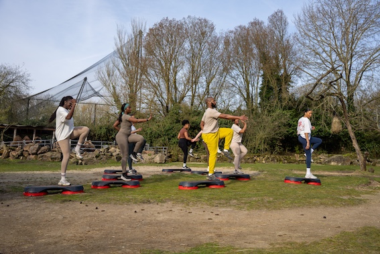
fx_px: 359
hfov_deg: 55.8
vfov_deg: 38.9
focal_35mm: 34
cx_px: 190
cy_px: 127
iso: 125
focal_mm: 34
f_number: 5.6
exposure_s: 1/400
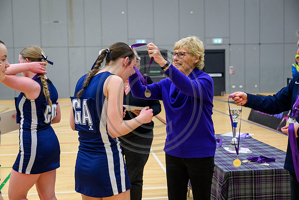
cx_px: 150
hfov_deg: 37.5
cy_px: 100
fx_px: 440
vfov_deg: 25.5
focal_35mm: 53
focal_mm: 53
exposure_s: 1/500
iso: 5000
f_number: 3.5
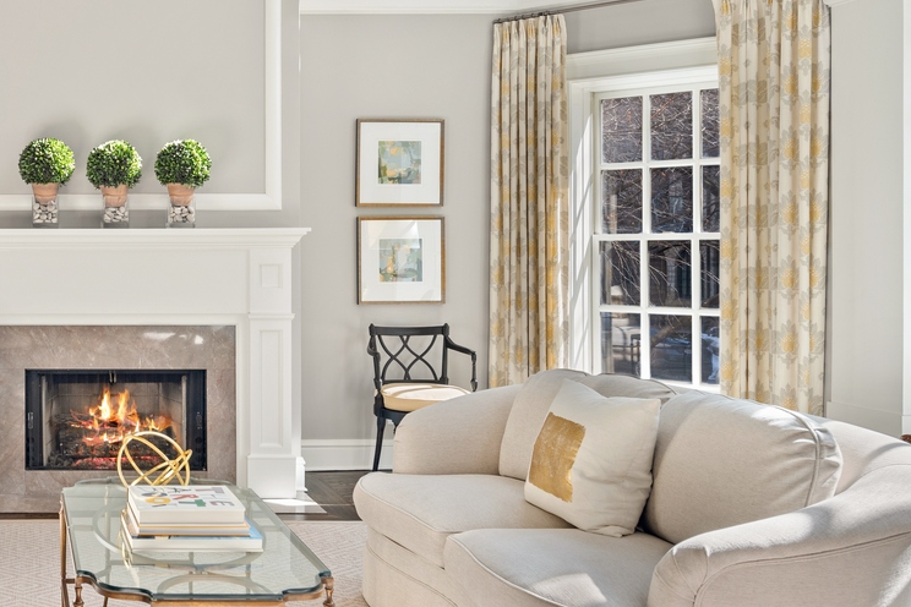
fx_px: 936
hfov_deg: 45.0
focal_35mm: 37
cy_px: 191
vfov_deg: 35.5
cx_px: 28
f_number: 7.1
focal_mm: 17
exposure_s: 1/20
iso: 320
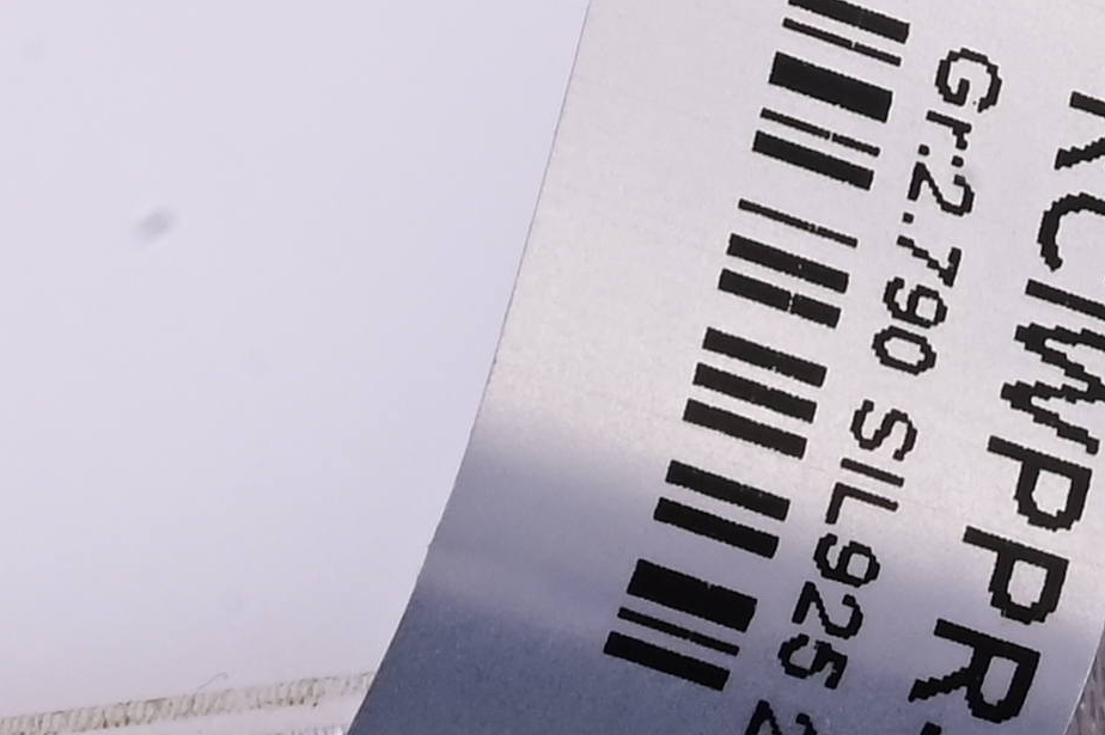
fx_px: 14050
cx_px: 1374
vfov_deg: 3.0
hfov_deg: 4.5
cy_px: -780
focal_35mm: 458
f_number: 20
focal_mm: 70
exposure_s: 1/80
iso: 640
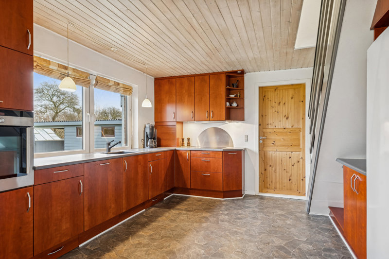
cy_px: 130
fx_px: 227
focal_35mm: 21
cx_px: 194
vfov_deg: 59.5
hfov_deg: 81.2
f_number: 8
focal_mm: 21
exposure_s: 1/2.5
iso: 200
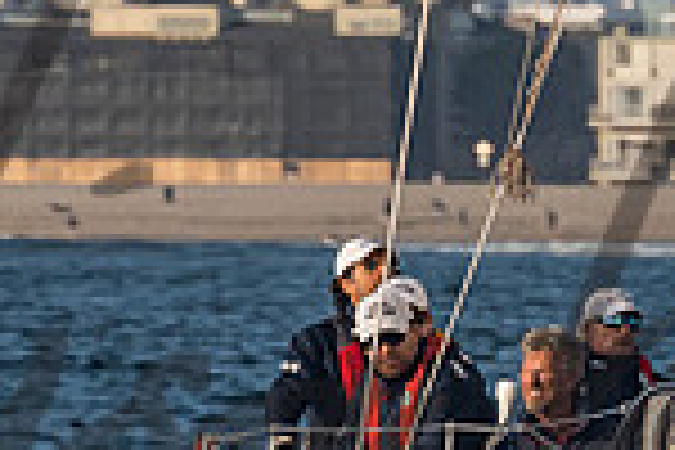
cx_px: 784
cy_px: -39
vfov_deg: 1.3
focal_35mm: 1098
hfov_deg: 1.9
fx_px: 20586
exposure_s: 1/1600
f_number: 6.3
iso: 400
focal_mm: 165
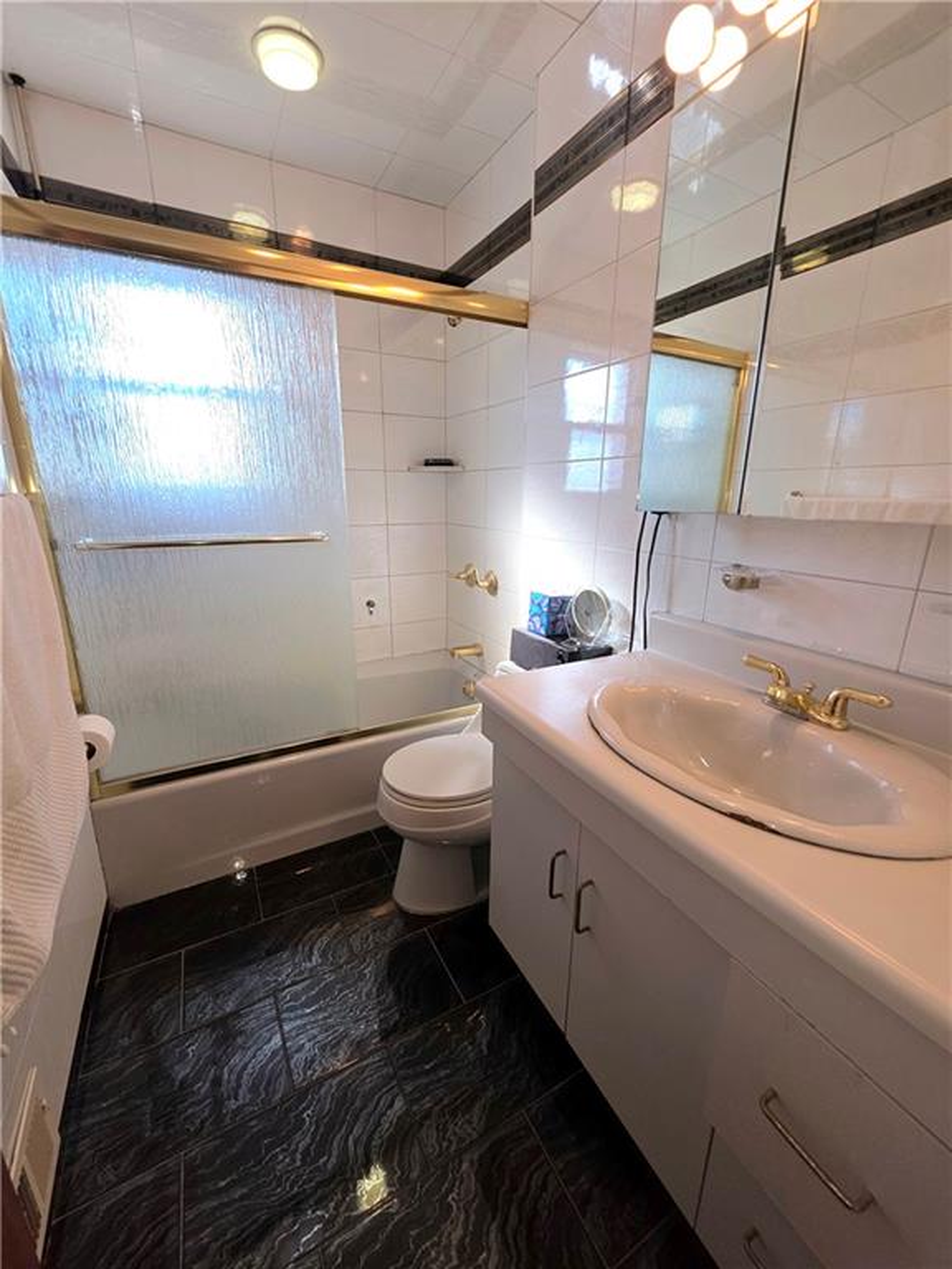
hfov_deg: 89.9
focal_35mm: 13
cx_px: 476
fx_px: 477
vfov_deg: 106.2
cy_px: 634
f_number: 1.9
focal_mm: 2.2
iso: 20
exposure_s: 1/60.2
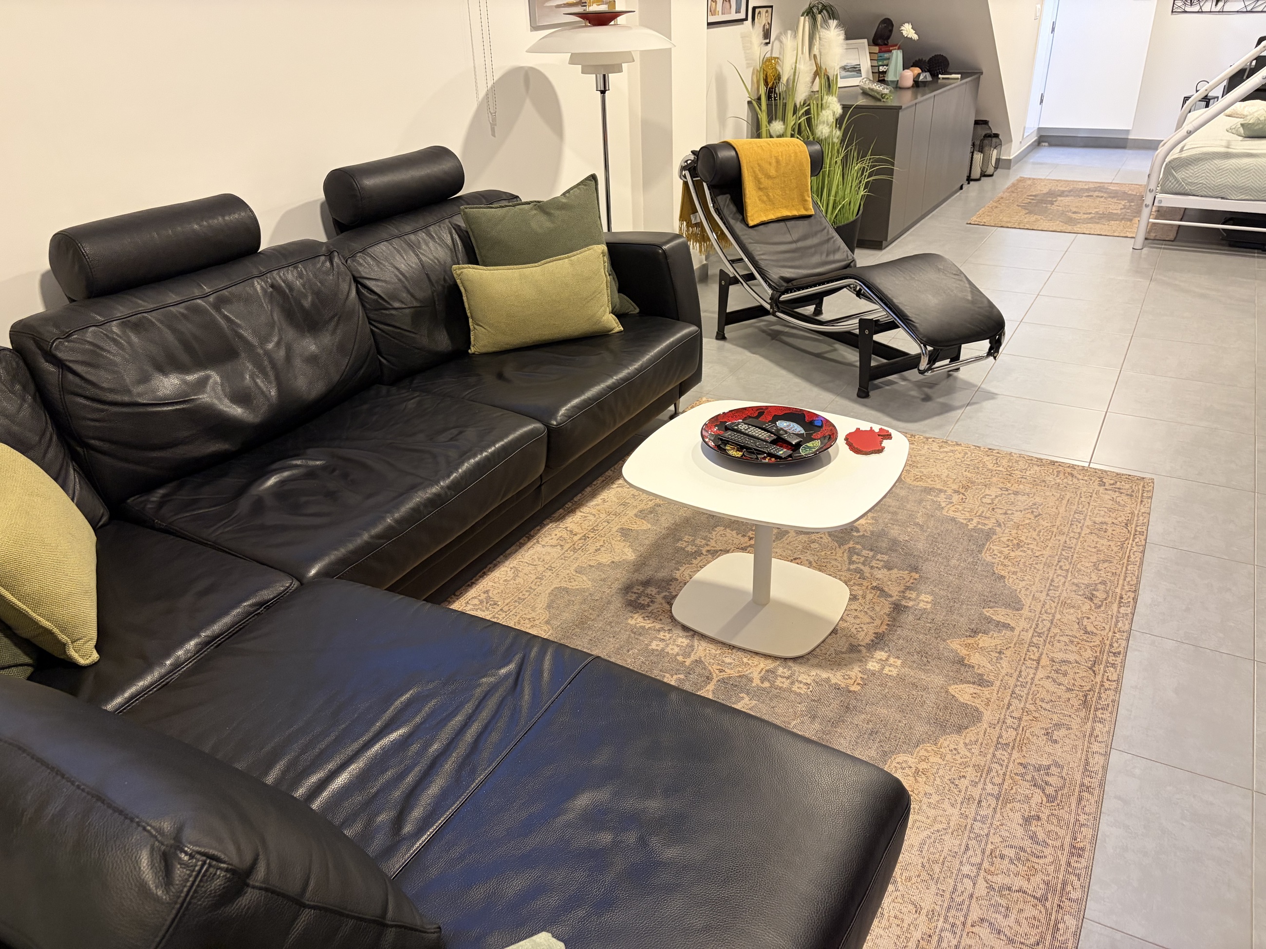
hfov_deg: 67.3
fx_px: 951
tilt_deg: -27.5
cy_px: 474
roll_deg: +1.3
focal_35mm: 26
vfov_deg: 53.1
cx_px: 633
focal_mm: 5.96
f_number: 1.6
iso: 250
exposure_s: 1/50
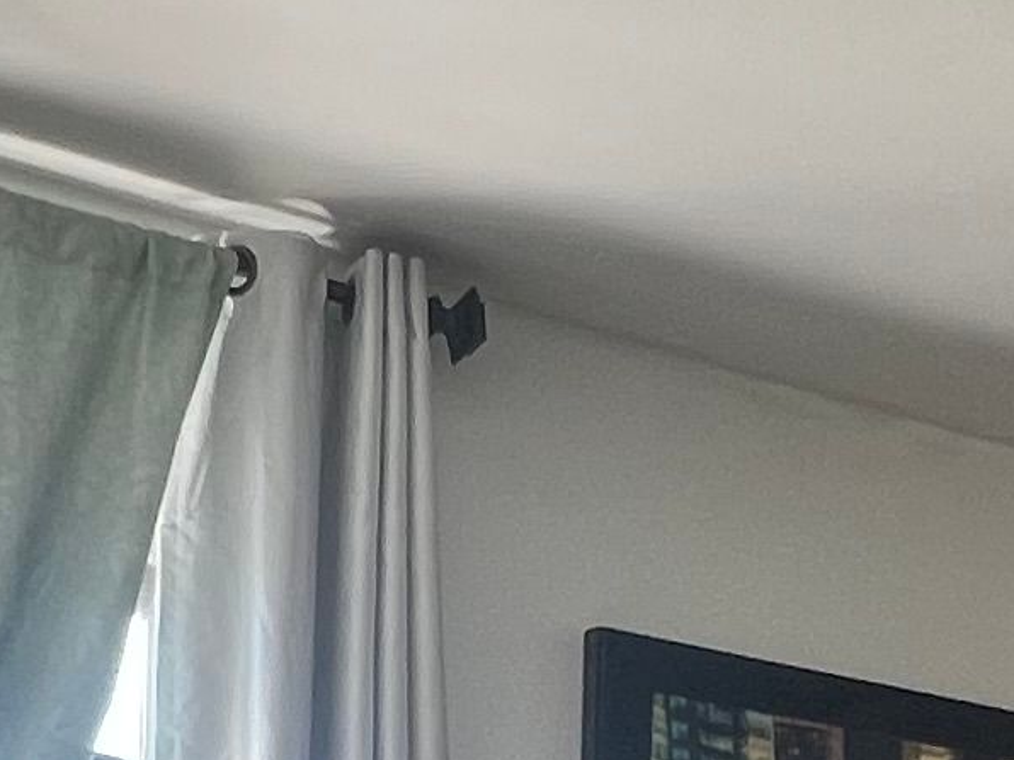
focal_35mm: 88
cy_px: 1231
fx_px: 2578
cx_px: 1616
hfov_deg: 18.9
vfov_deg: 15.2
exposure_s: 1/99
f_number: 1.8
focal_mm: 1.57
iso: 100
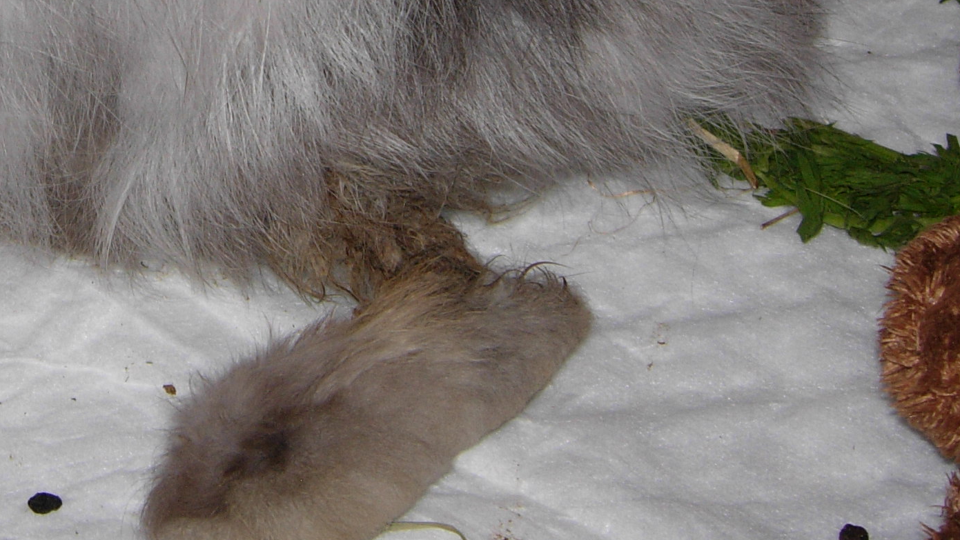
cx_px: 106
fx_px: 2342
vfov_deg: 12.8
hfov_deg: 22.6
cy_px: -129
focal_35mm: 92
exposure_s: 1/45.2
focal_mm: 7.5
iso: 50
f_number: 3.8
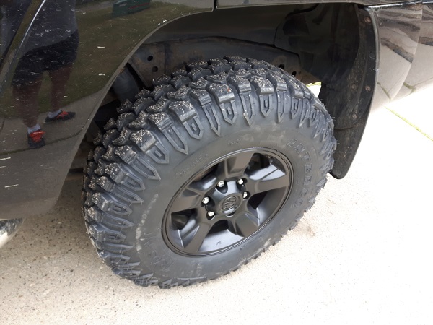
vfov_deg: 45.4
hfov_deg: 58.4
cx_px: 216
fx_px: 388
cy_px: 162
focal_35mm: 31
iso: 50
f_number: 1.9
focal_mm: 3.7
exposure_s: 1/33
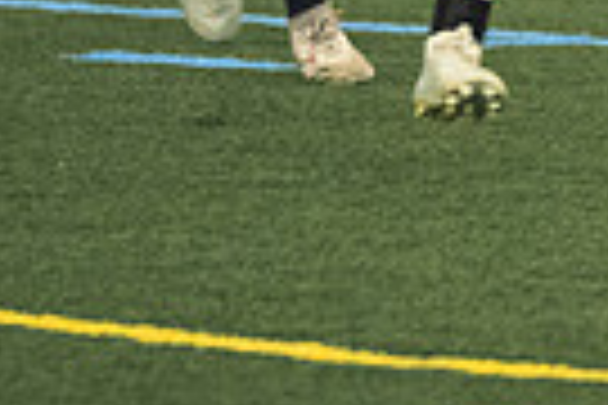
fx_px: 20620
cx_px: 761
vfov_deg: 1.1
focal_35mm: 1221
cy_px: -454
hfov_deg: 1.7
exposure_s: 1/500
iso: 10000
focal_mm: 190
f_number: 2.8
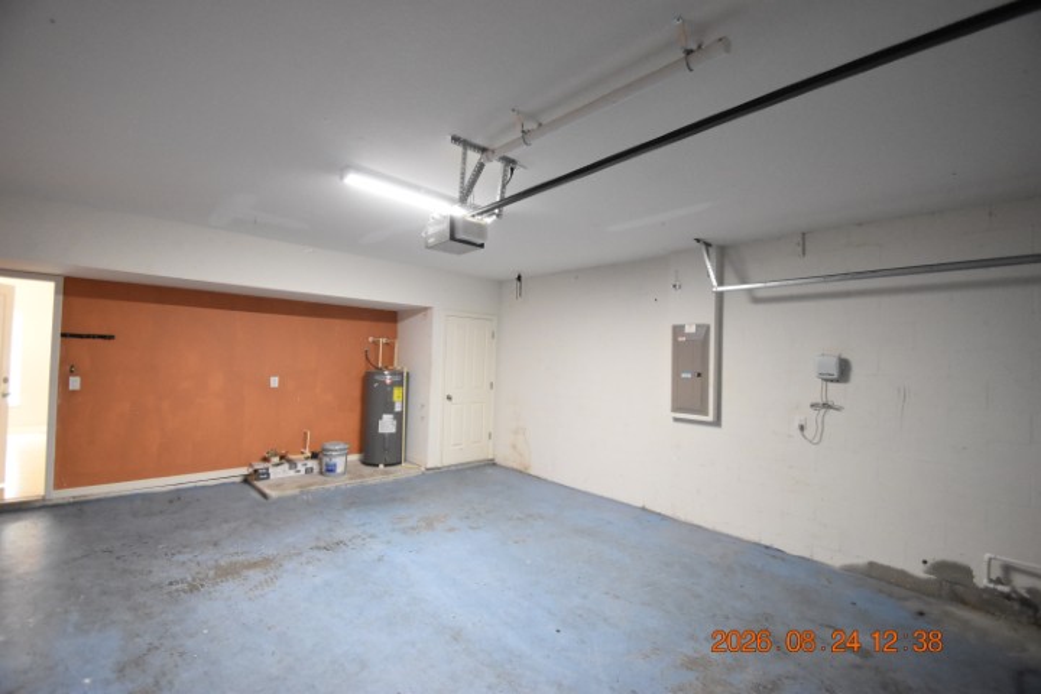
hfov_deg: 100.4
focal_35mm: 15
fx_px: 434
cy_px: 347
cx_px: 520
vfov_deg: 77.3
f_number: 3.5
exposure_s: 1/60
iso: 4000
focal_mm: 10
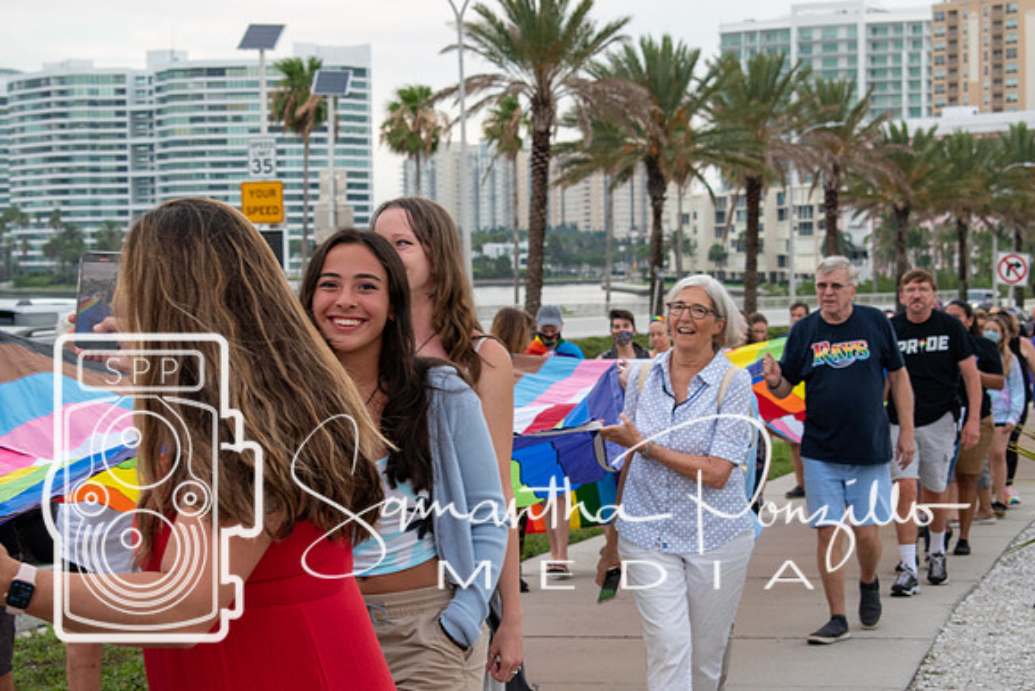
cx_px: 518
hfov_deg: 24.6
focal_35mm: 82
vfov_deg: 16.6
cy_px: 346
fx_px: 2372
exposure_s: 1/200
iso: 400
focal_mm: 55
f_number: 7.1
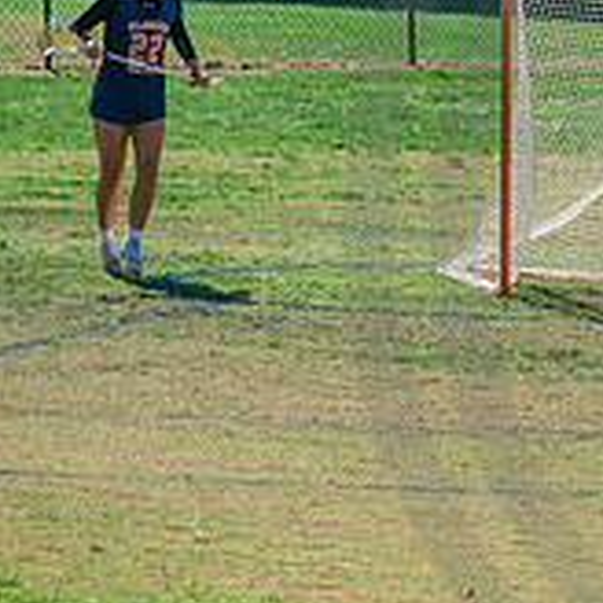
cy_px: 230
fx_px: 11825
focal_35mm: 600
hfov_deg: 2.9
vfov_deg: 2.9
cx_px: 996
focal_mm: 200
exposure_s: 1/1250
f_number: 4.5
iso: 250
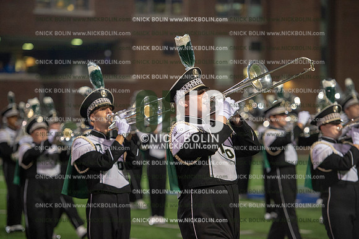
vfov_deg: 9.5
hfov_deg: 14.2
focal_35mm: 145
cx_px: 180
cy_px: 120
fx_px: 1445
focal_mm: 145
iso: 4000
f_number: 2.8
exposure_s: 1/500
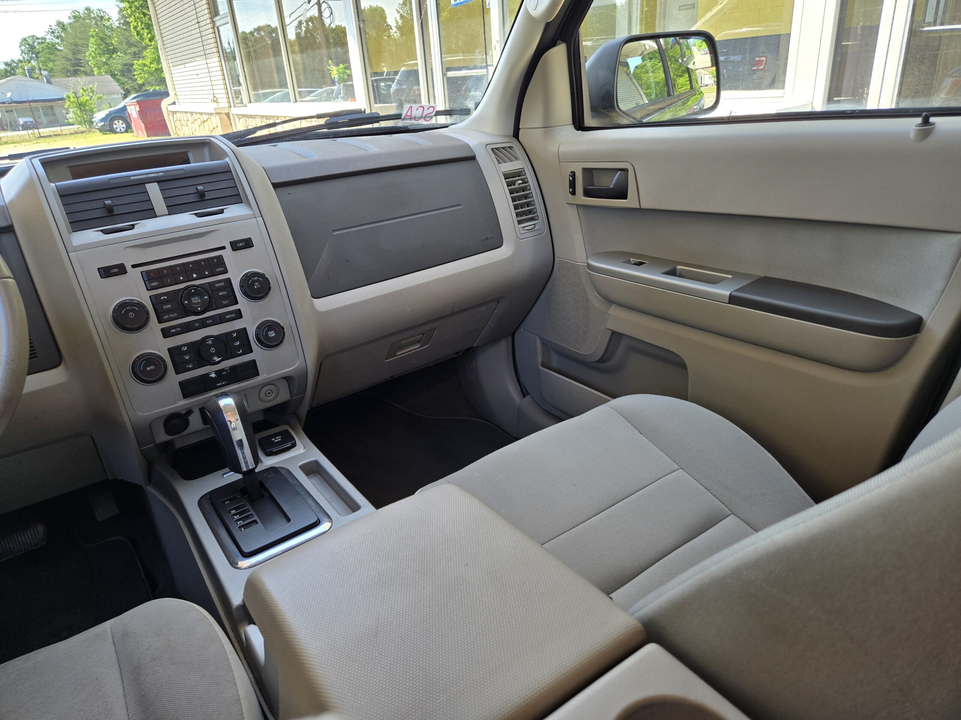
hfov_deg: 73.9
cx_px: 480
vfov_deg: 58.9
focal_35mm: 23
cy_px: 360
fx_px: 639
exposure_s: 1/180
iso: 50
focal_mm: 5.4
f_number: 1.8
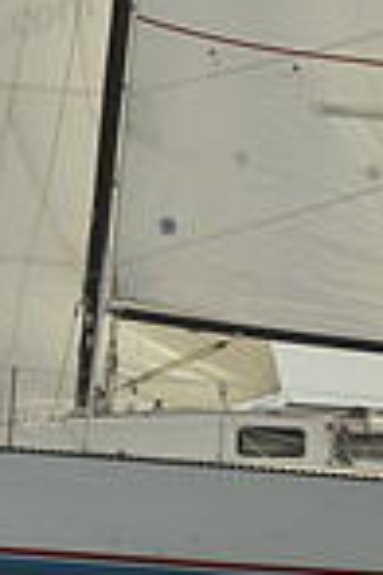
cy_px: -196
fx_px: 4404
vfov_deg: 7.4
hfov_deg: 5.0
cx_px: 299
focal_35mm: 276
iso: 200
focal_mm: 70
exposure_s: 1/1000
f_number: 8
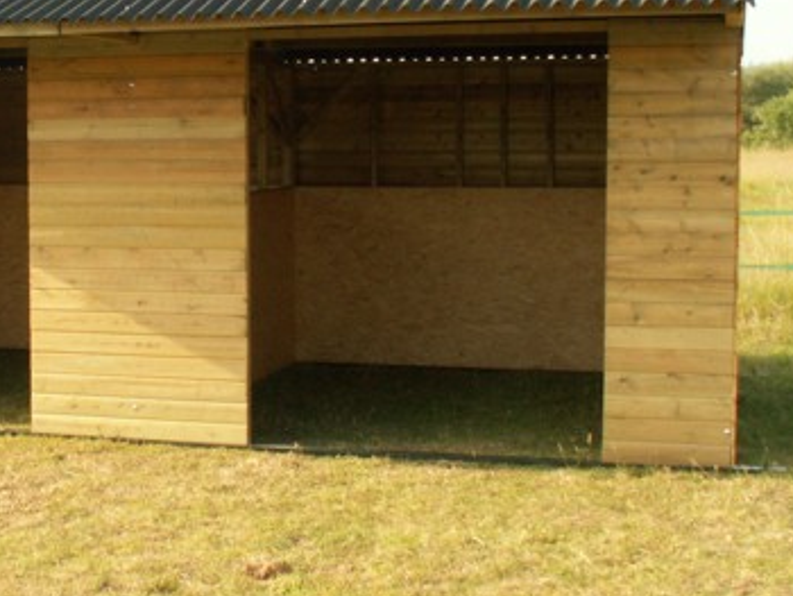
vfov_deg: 22.9
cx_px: 172
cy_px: 211
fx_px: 1467
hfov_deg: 29.6
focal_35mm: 64
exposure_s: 1/125
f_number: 5
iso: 50
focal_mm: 5.86
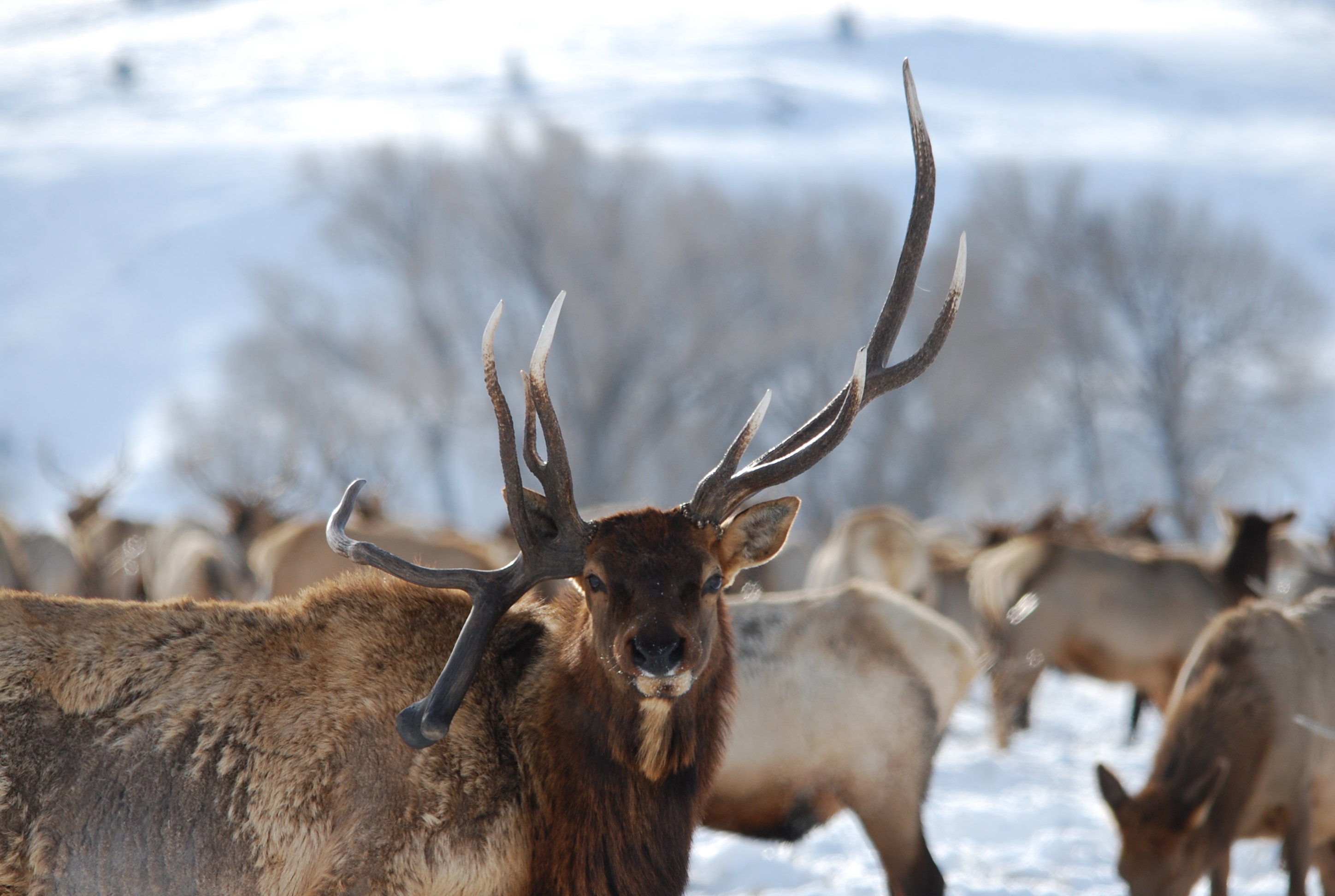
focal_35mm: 450
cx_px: 668
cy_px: 448
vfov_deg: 3.1
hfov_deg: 4.6
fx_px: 16722
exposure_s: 1/500
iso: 200
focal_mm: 300
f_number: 6.3
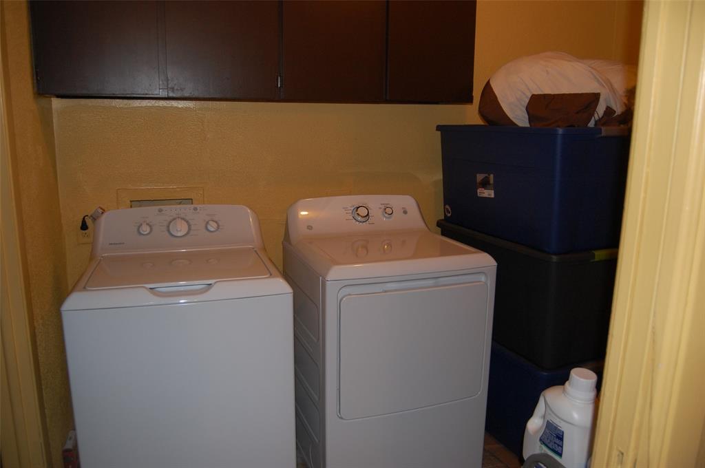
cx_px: 352
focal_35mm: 27
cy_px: 234
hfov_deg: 67.4
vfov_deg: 47.8
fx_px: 528
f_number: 3.5
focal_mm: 18
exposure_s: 1/60
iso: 400
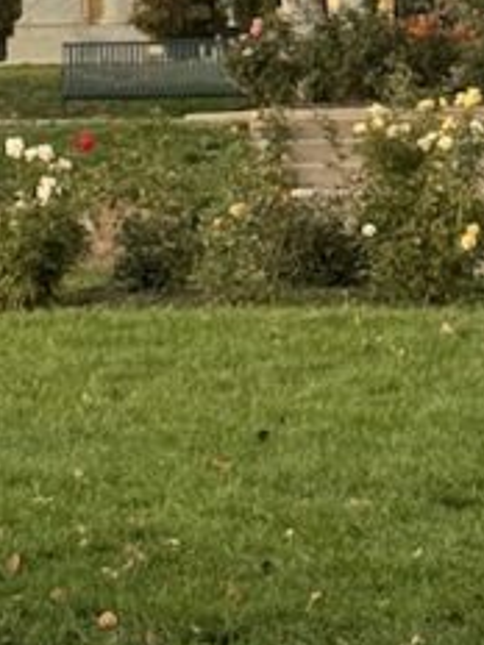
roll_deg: +0.7
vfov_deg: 8.9
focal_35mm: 212
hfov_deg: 7.0
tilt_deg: +9.8
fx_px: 3952
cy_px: -570
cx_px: -93
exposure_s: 1/60
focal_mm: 6.76
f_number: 1.78
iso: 200
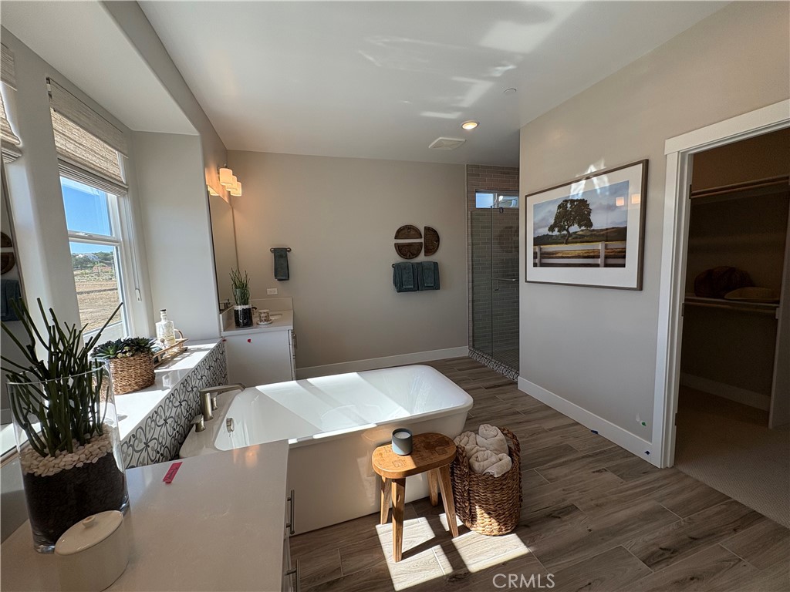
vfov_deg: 85.7
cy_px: 296
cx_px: 395
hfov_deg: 102.1
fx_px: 320
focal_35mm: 14
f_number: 2.2
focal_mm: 2.22
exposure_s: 1/324
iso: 64
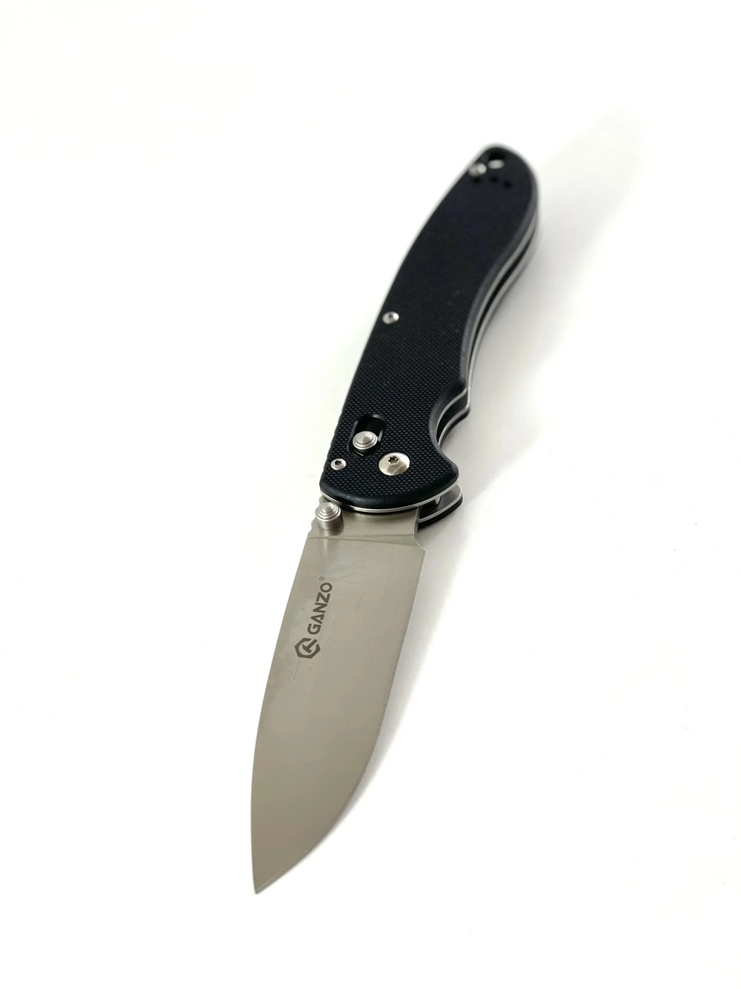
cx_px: 370
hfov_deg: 22.9
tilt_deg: -43.7
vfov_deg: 30.3
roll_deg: +12.3
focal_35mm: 64
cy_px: 494
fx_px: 1827
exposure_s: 1/100
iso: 40
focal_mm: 7.5
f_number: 2.2
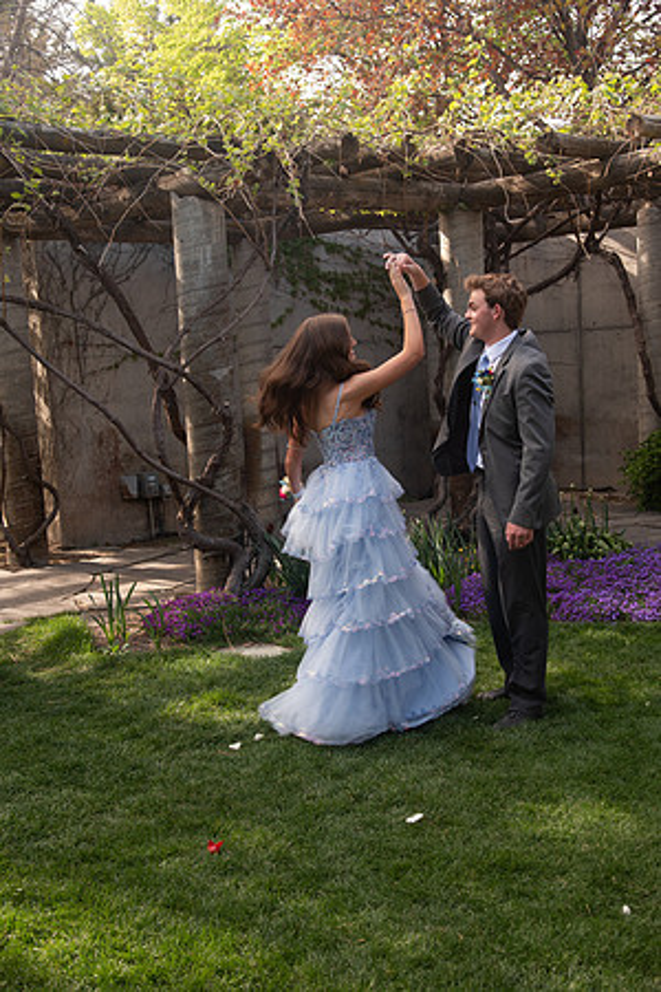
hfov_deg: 30.5
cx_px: 330
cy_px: 496
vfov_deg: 44.5
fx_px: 1212
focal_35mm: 44
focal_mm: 44
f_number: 5.6
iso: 250
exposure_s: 1/125
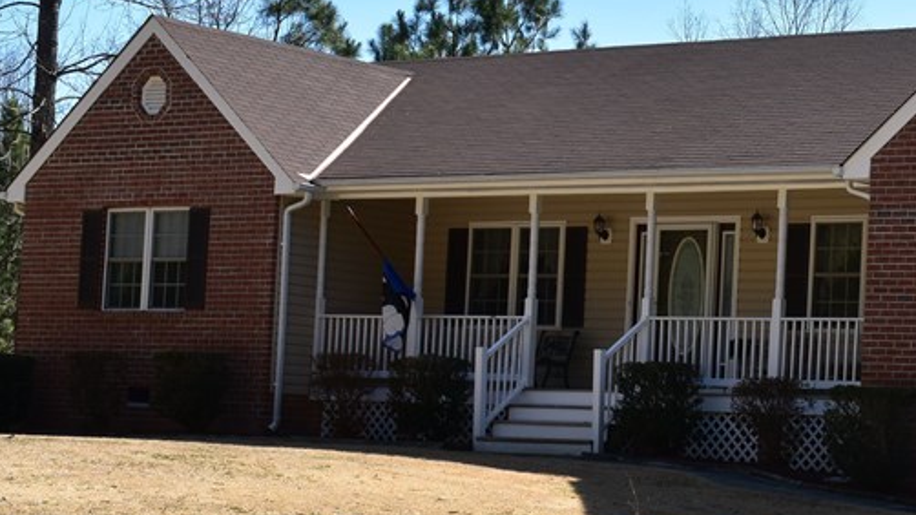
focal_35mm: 102
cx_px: 918
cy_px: 320
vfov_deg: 11.9
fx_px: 2477
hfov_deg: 20.3
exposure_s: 1/400
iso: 400
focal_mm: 30
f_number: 11
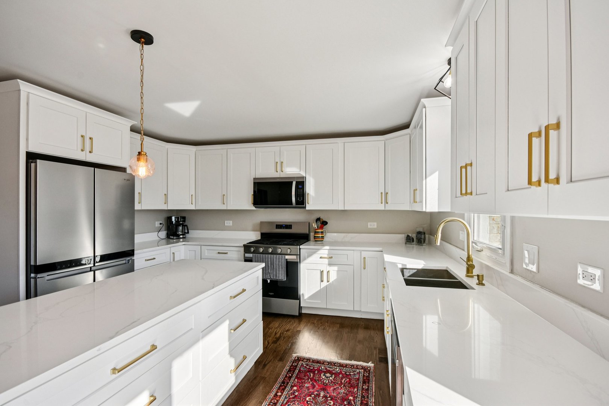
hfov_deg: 95.0
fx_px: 279
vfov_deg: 72.1
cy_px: 203
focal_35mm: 16
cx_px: 304
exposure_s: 1/160
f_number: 8
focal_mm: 11
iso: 400
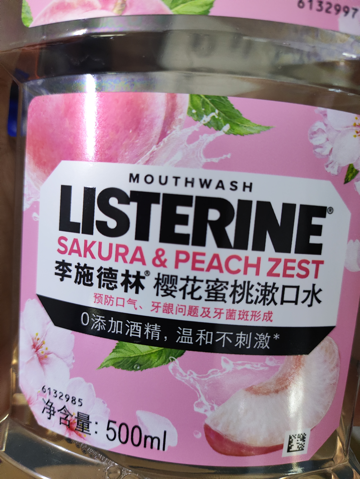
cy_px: 240
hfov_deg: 56.9
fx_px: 333
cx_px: 180
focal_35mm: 24
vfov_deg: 71.6
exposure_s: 1/33.3
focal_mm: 4.68
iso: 705
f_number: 1.8
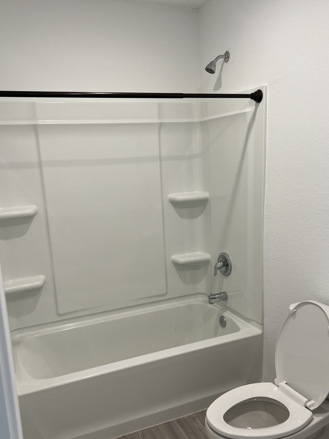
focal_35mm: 32
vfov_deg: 56.6
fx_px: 405
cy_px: 246
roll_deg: +4.0
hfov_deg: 44.2
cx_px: 163
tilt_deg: -13.0
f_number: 1.5
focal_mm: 5.7
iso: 64
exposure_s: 1/120
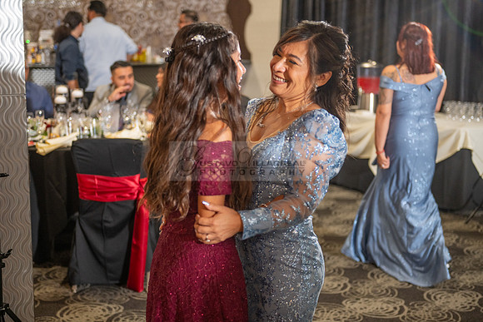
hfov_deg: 35.6
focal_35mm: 56
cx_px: 242
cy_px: 161
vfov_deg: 24.2
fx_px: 751
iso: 800
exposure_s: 1/125
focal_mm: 56
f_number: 2.8
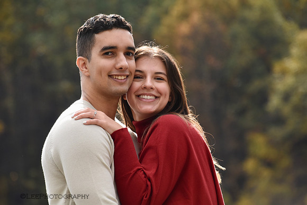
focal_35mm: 330
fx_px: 2815
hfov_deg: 6.2
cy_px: 102
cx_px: 154
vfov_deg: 4.2
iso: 450
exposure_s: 1/750
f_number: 6.7
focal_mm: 220
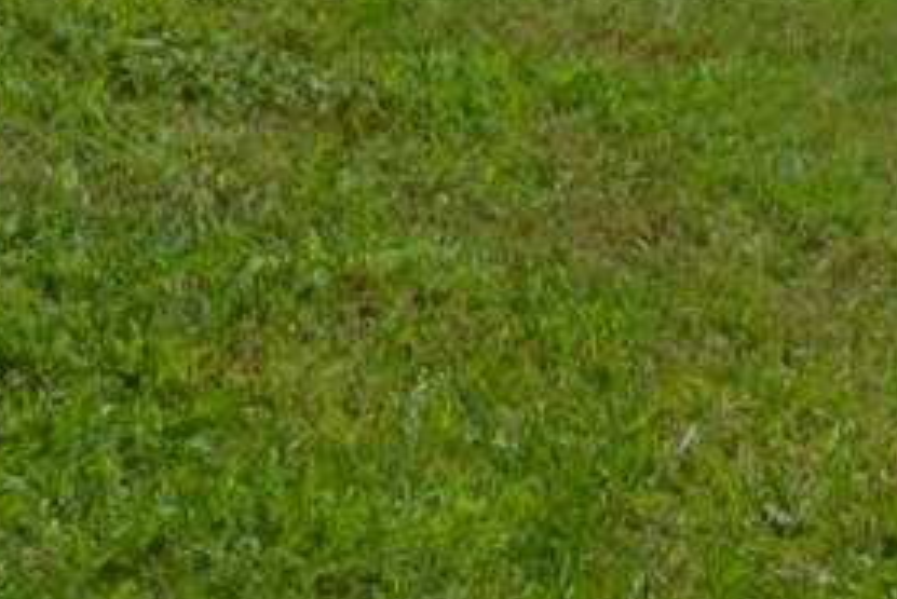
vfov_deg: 5.6
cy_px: 1462
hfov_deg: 8.3
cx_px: 1584
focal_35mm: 238
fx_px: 5933
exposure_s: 1/320
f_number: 9
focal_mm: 22
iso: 100
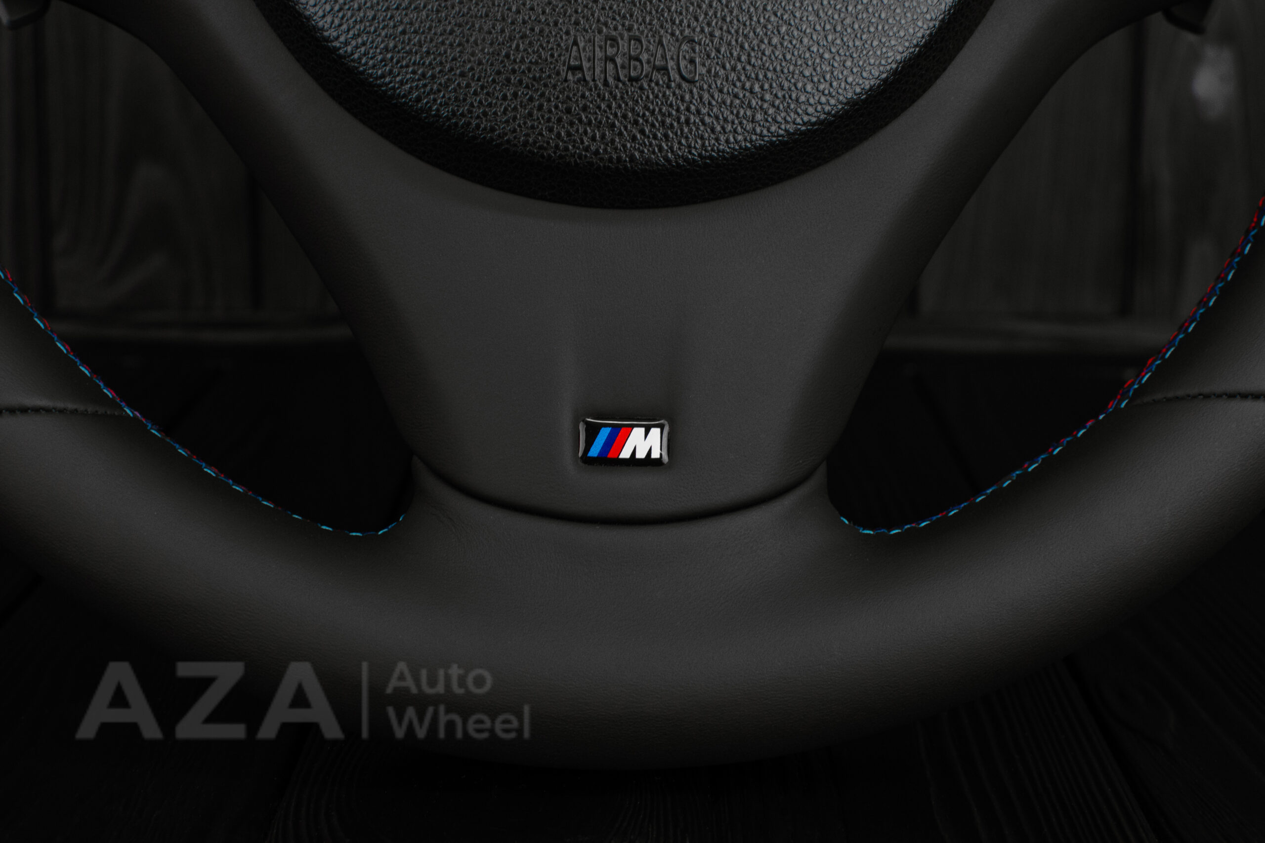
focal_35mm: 52
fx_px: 1845
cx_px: 632
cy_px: 422
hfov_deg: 37.8
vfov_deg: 25.8
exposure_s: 1/125
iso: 500
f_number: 6.3
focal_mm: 35
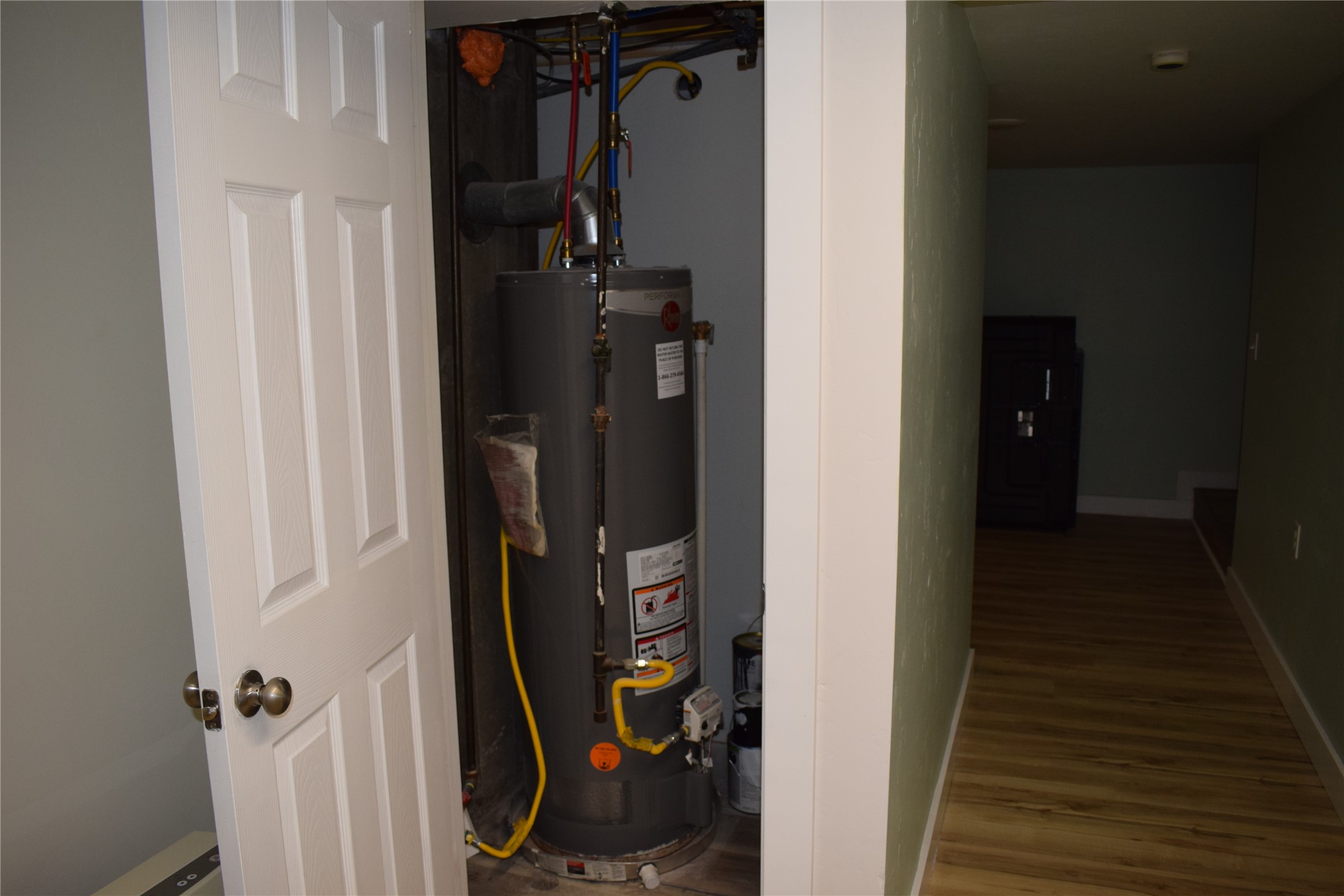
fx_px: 1008
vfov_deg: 47.9
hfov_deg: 67.4
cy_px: 448
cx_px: 672
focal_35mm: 27
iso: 800
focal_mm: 18
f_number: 5
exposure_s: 1/100
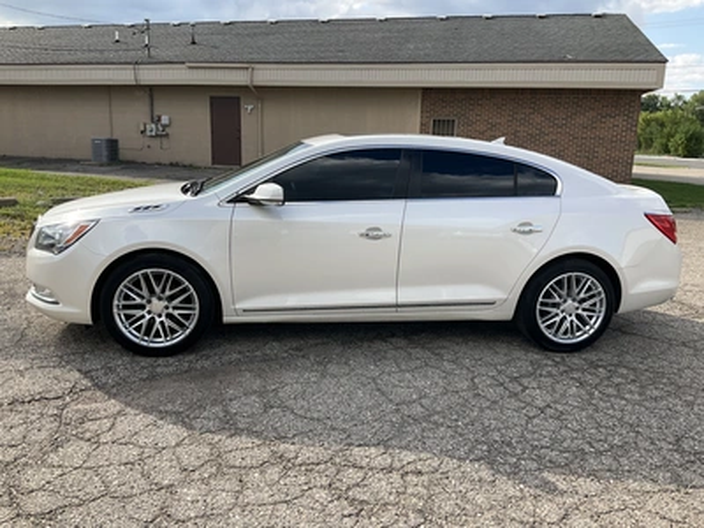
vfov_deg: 48.2
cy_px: 264
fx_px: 590
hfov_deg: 61.7
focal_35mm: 29
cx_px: 352
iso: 25
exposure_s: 1/898
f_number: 1.8
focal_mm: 3
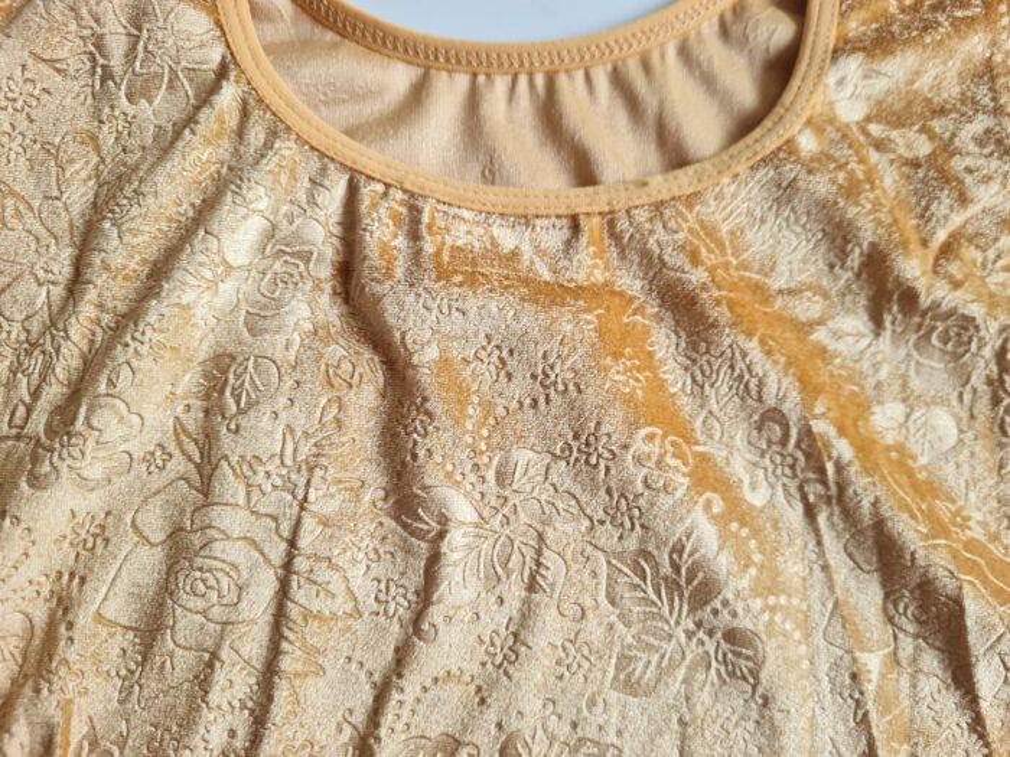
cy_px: 378
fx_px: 759
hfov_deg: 67.3
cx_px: 505
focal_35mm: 26
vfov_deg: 53.1
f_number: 1.8
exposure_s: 1/120
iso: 100
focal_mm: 5.4
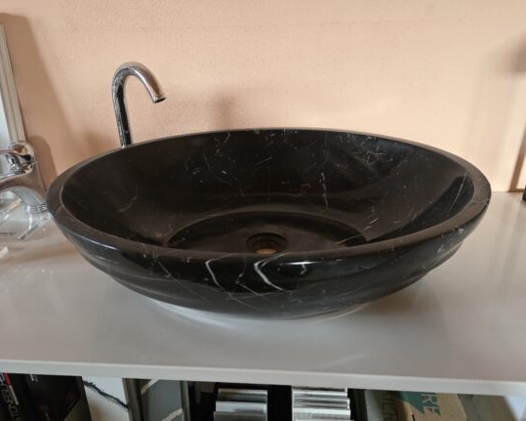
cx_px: 258
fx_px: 389
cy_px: 204
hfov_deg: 68.1
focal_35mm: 25
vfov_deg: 56.8
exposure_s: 1/120
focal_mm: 6.3
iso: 800
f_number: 1.7
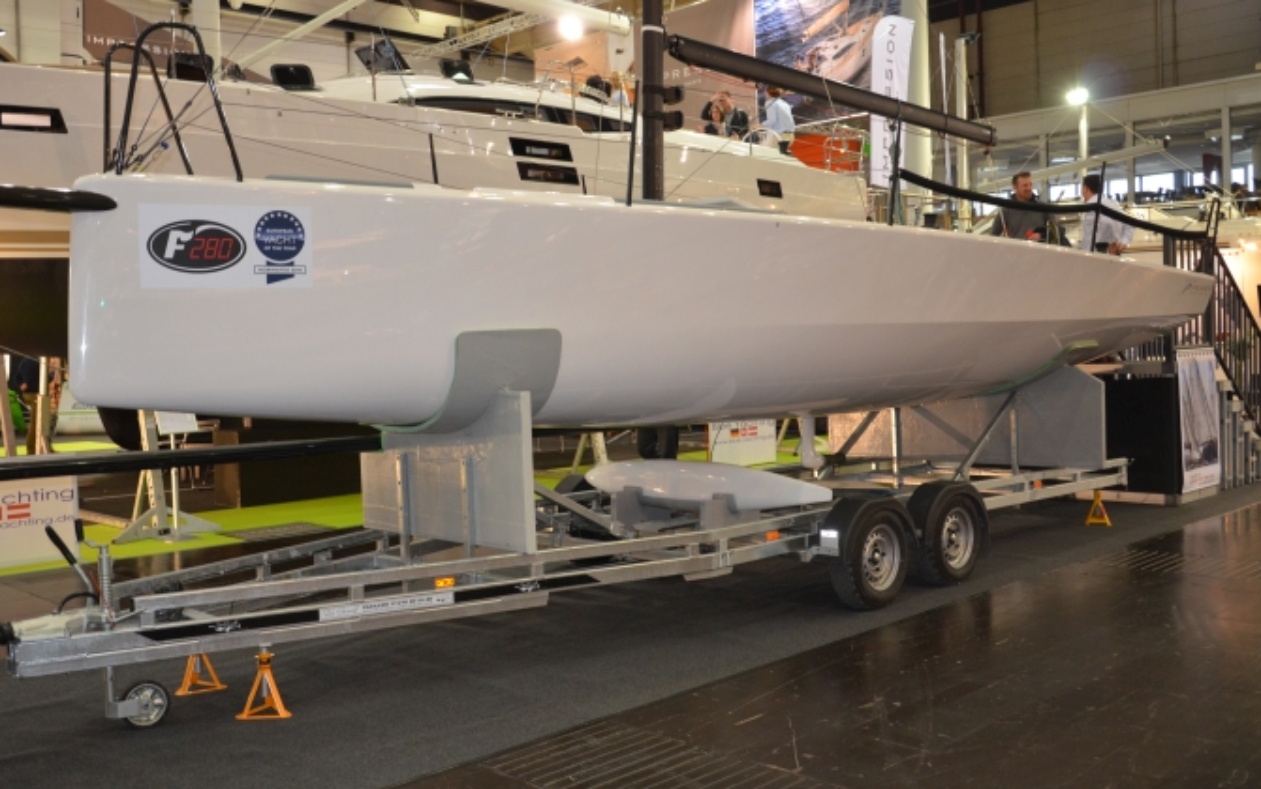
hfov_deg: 55.3
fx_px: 1203
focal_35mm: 35
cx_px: 609
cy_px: 357
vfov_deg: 36.3
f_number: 3.8
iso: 800
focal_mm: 22
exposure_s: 1/60
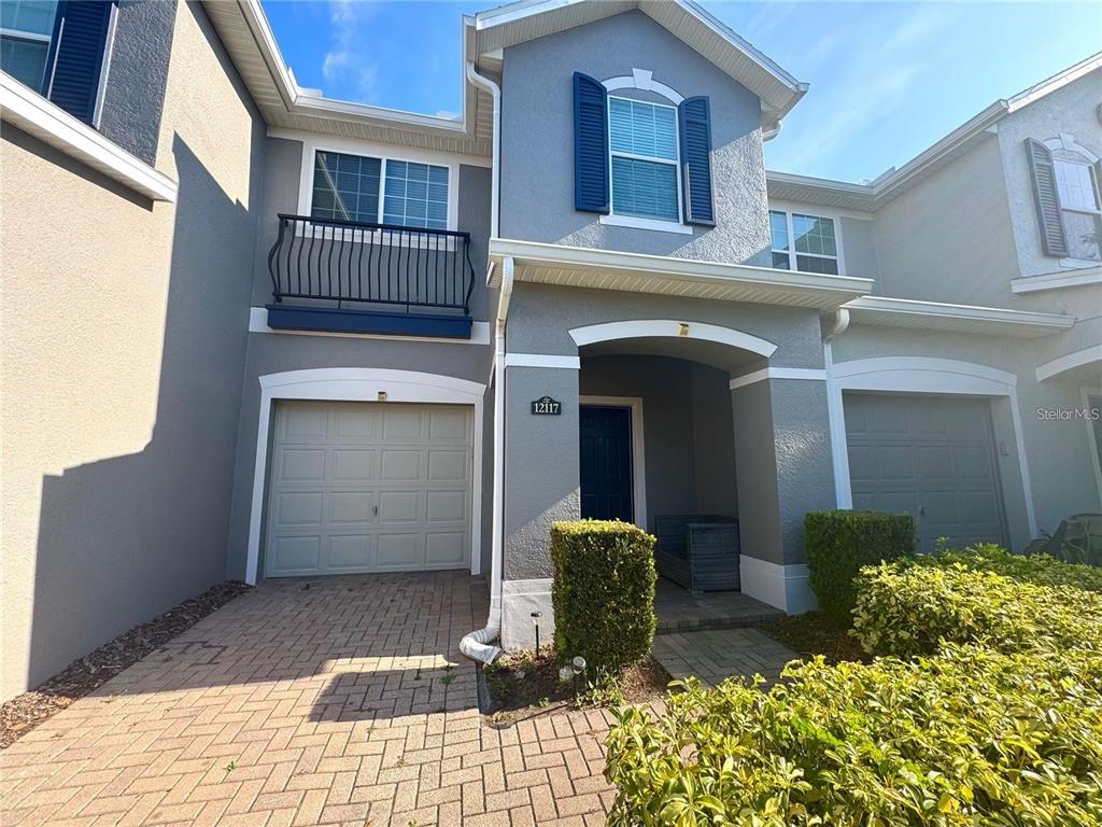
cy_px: 414
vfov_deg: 85.7
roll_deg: +0.3
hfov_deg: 102.1
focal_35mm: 14
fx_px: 446
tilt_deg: +7.7
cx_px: 551
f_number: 2.2
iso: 40
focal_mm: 2.22
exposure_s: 1/388
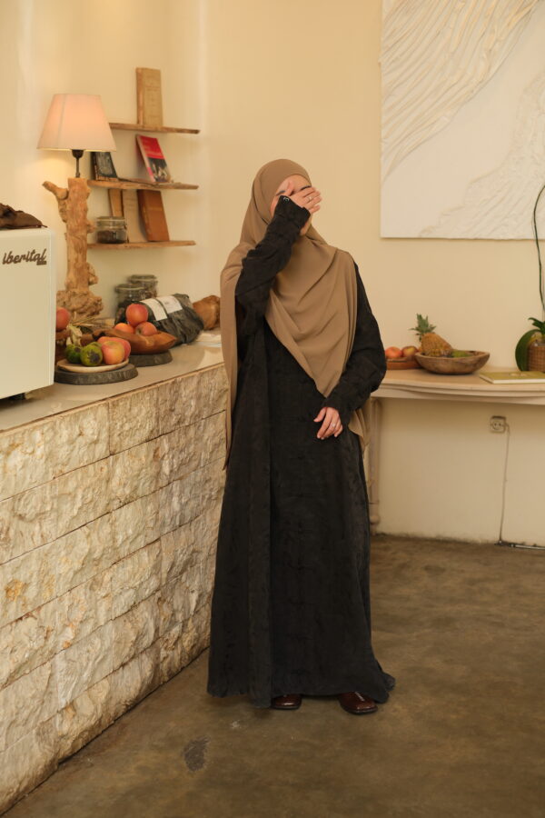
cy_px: 409
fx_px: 1203
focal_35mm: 53
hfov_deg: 25.5
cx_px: 272
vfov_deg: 37.5
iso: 640
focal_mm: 35
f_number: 2.5
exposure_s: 1/250
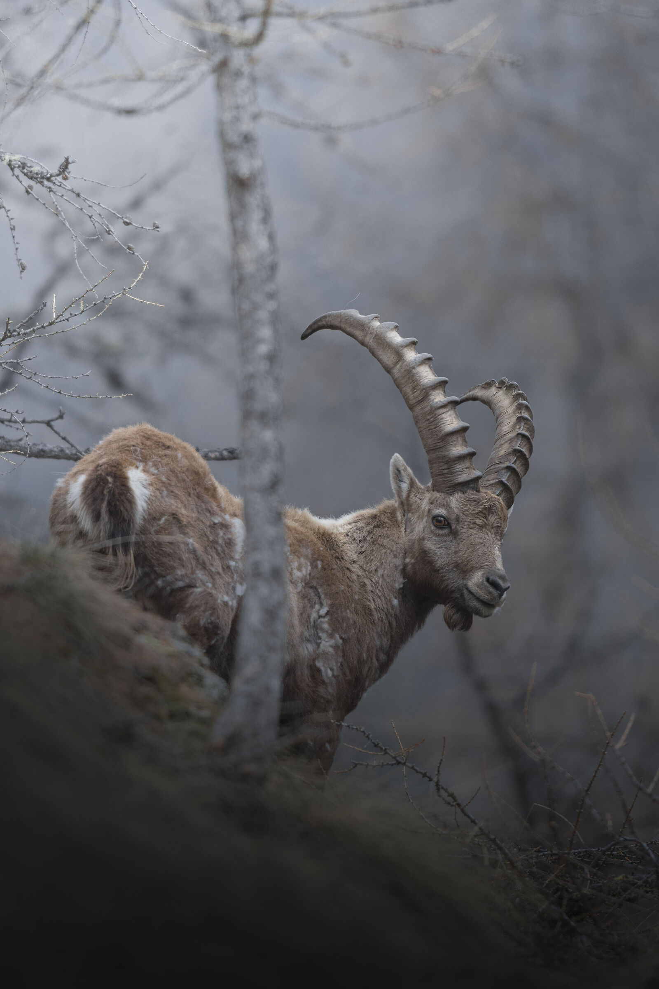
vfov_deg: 2.7
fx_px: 20592
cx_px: 330
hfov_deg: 1.8
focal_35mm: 750
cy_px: 494
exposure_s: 1/800
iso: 560
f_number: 4
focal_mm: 500
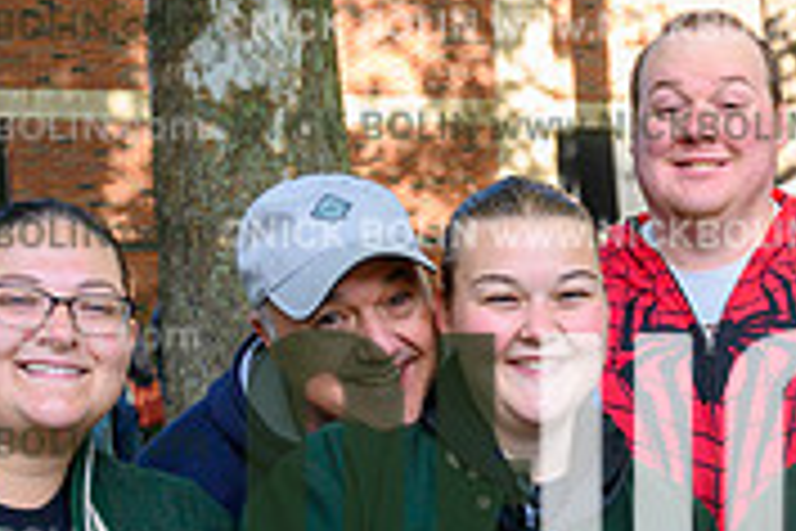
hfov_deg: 23.2
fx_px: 1924
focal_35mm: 87
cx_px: 562
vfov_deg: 15.4
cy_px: 544
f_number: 5
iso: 2500
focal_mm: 26.5
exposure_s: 1/1250
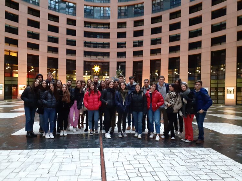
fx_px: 189
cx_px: 121
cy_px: 90
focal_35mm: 27
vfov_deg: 51.4
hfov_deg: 65.3
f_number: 1.9
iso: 500
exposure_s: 1/25
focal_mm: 3.6
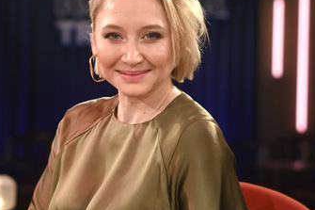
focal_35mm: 74
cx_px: 116
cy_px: 83
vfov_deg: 18.4
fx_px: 647
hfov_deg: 27.3
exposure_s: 1/250
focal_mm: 55
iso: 1250
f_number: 2.5
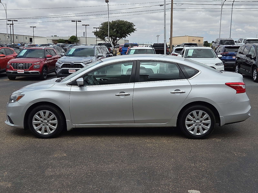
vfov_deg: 32.9
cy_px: 96
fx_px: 328
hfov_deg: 42.9
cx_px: 129
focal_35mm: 44
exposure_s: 1/10000
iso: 78
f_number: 1.8
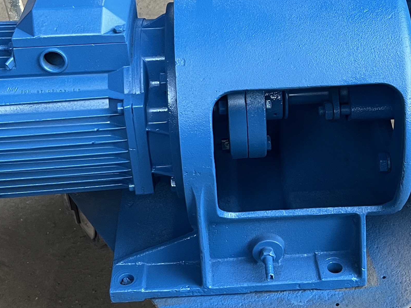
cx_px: 250
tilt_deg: -32.3
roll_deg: +1.9
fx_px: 784
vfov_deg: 22.2
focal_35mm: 66
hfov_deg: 29.3
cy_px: 106
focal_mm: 5.7
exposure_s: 1/50
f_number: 1.5
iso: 250
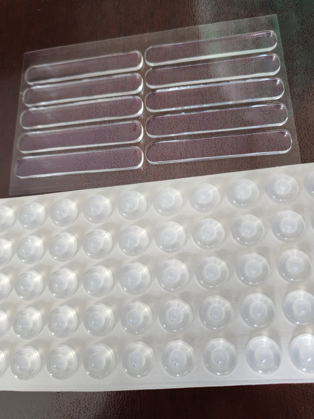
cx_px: 157
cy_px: 210
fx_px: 327
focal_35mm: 27
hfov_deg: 51.4
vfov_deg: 65.3
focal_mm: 5.52
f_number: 1.95
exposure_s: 1/33
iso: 500
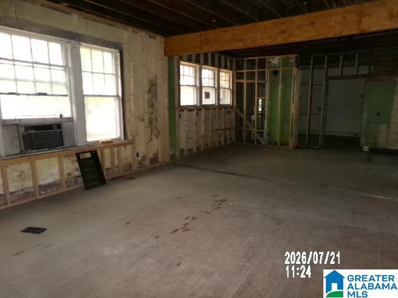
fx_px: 276
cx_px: 199
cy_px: 149
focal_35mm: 24
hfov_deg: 71.6
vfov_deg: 56.8
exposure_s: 1/34
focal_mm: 4.3
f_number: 3.7
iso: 221
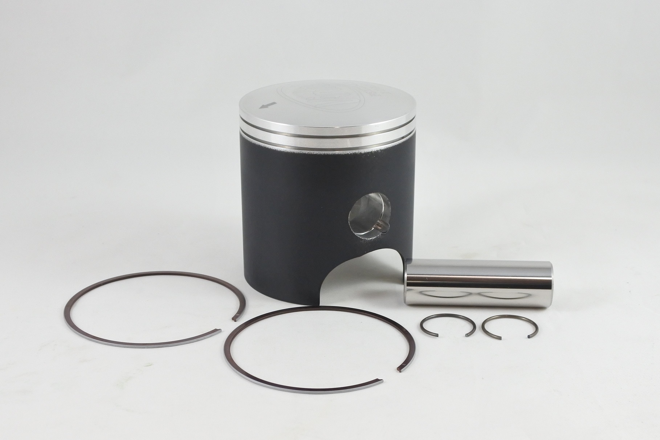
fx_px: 770
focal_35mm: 42
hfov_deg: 46.4
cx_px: 330
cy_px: 220
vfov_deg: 31.9
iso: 500
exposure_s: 1/125
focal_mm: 15.7
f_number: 4.2
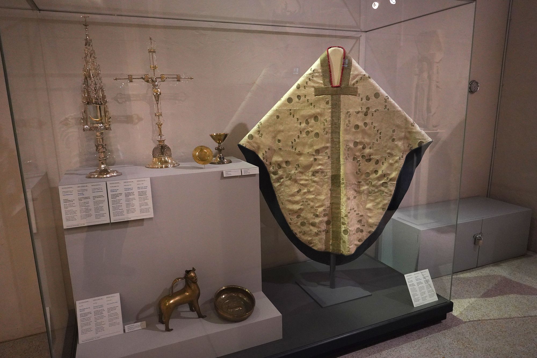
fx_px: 358
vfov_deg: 53.1
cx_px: 268
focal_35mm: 24
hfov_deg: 73.7
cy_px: 179
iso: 3200
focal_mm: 24
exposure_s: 1/80
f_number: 3.2
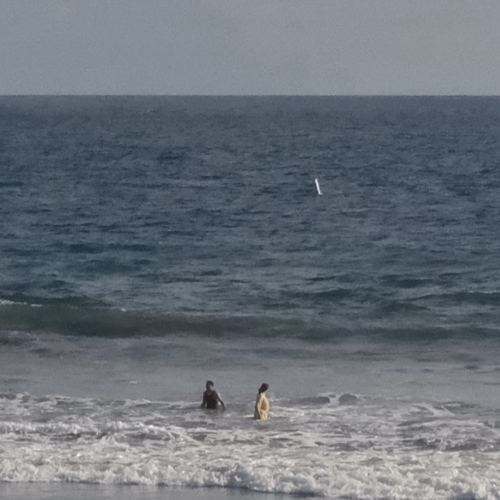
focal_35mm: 91
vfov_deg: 18.6
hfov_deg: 17.6
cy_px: 500
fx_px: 1487
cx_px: -191
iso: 1600
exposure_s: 1/2700
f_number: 10
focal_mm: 23
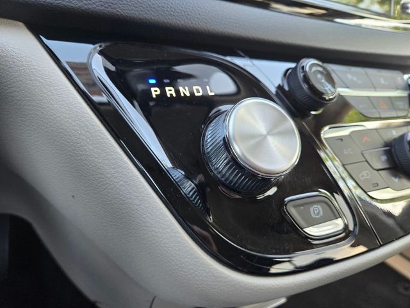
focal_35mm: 23
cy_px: 154
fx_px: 272
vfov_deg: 58.9
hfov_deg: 73.9
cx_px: 205
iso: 64
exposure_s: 1/62
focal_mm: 5.4
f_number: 1.8
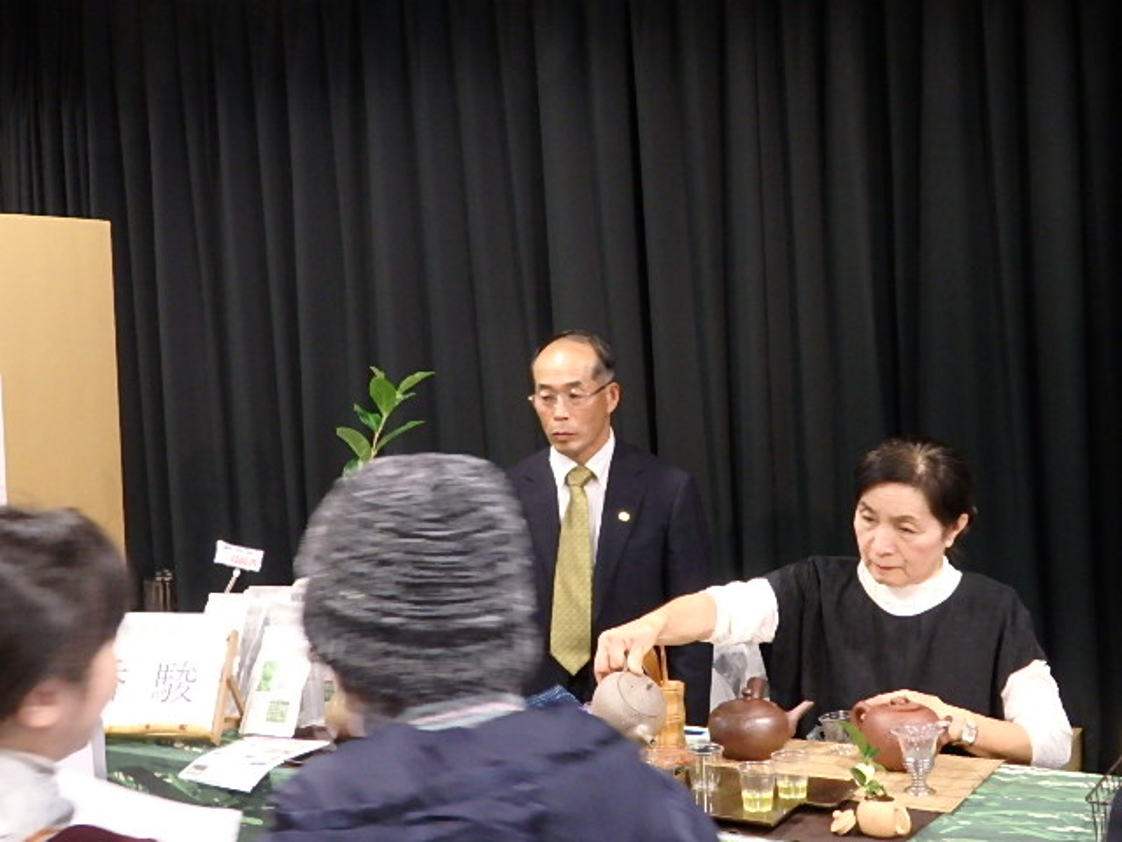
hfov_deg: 38.9
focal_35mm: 49
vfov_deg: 29.7
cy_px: 421
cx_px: 561
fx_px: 1588
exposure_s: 1/15
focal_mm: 8.9
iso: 800
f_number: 4
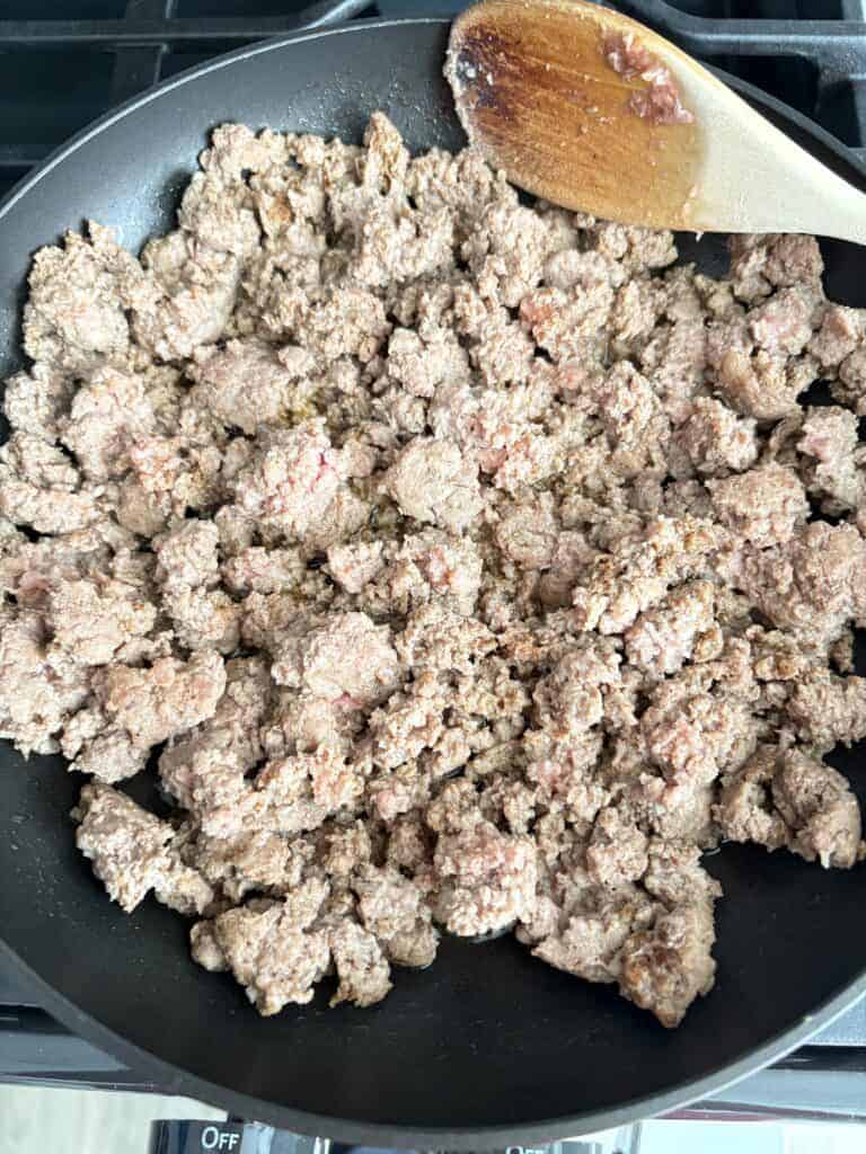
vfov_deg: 67.3
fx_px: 867
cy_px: 577
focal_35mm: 26
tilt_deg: -72.0
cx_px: 433
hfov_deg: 53.1
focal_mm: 5.96
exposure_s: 1/60
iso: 500
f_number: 1.6
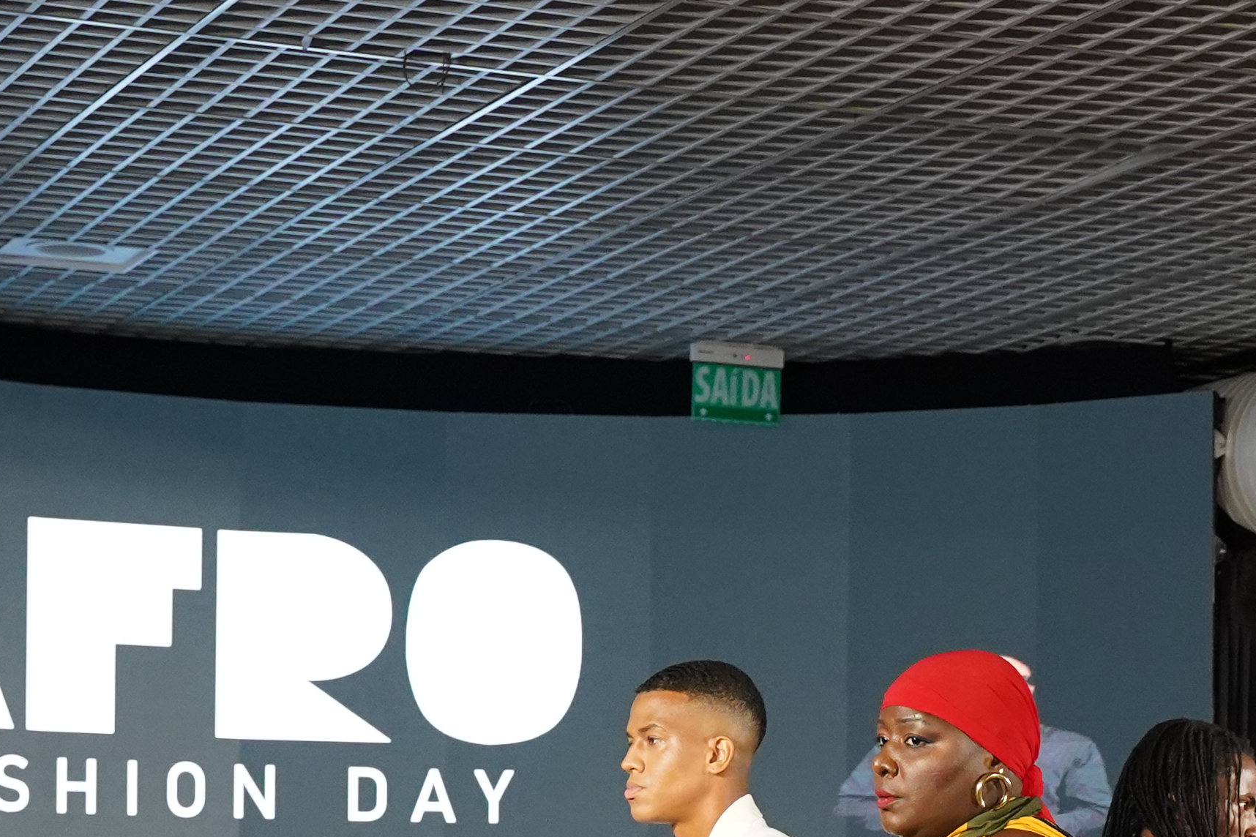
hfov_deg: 17.2
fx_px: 4082
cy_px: 958
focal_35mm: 117
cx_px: 1173
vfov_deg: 11.5
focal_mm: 34
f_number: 3.5
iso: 3200
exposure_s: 1/400
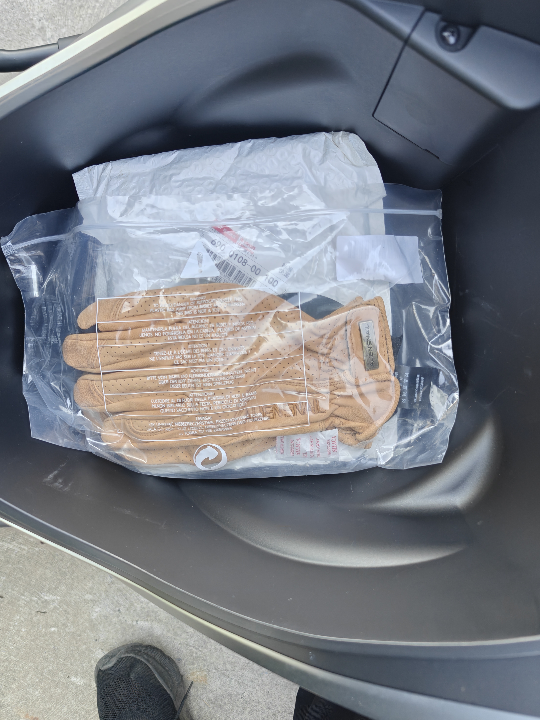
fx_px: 603
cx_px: 277
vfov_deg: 61.7
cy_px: 361
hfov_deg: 48.2
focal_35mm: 29
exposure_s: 1/218
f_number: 1.6
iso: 320
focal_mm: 6.06
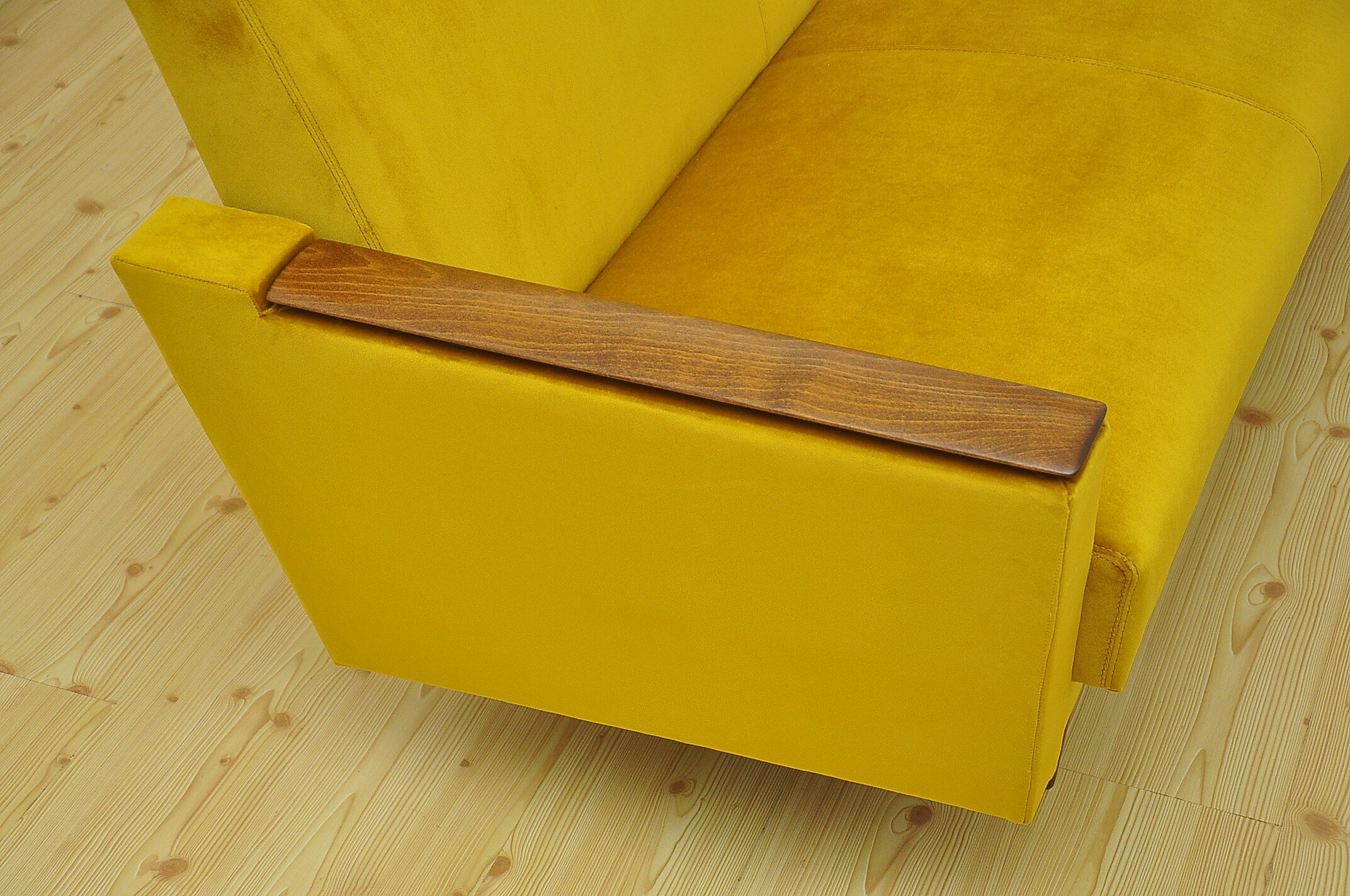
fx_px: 2360
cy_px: 448
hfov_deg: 31.9
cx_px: 675
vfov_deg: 21.5
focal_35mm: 63
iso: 400
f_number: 4.8
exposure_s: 1/160
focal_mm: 42
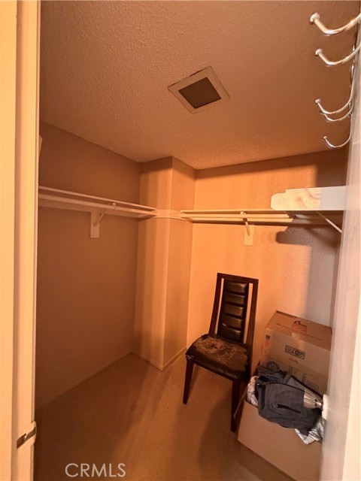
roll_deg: -2.6
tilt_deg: -1.7
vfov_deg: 102.1
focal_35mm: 14
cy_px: 240
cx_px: 180
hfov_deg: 85.7
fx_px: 195
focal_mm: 2.22
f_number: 2.2
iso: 1000
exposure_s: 1/60
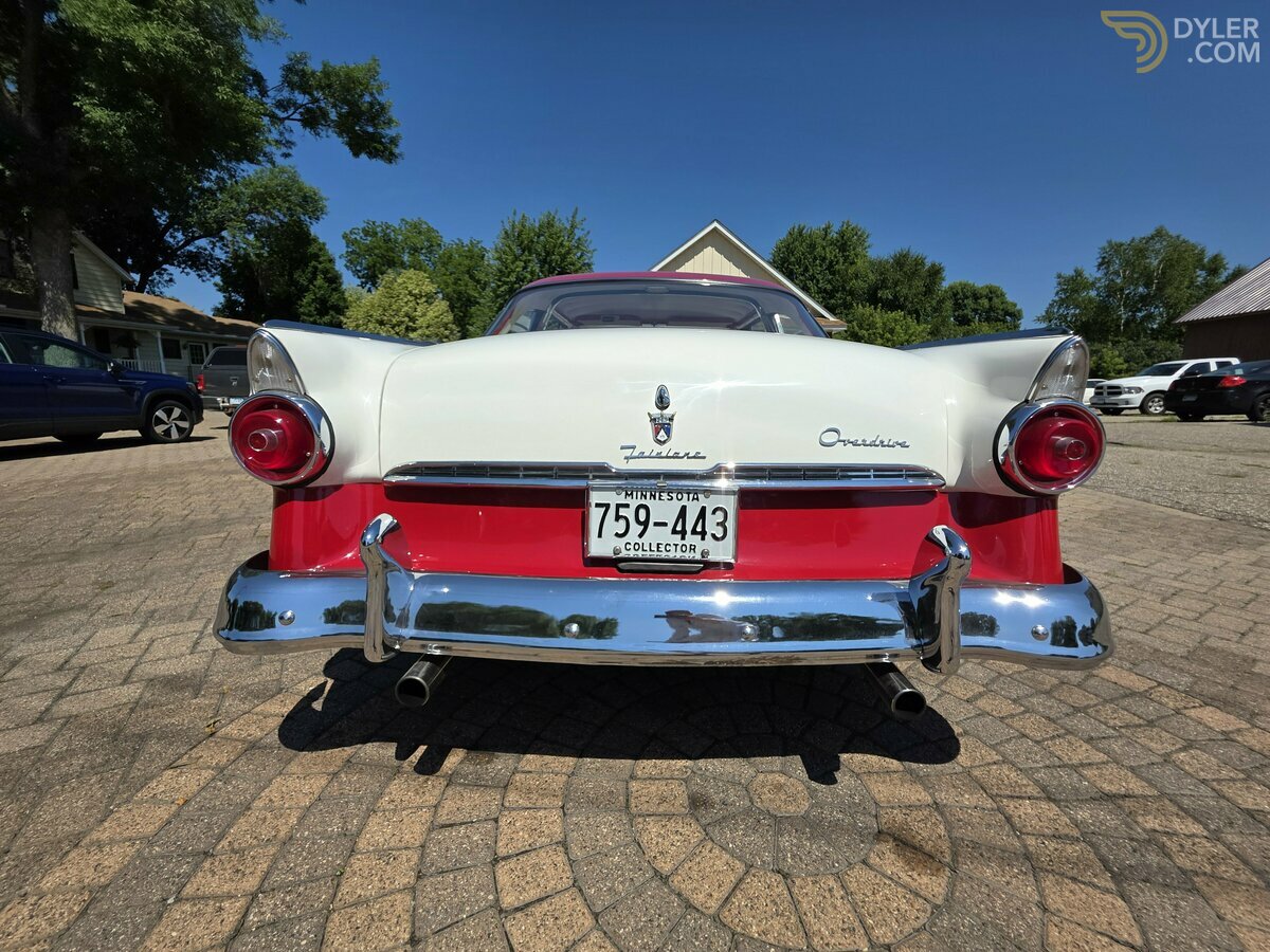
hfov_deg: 106.2
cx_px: 635
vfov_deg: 89.9
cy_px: 476
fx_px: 477
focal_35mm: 13
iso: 40
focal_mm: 2.2
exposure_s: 1/3657
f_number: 1.9
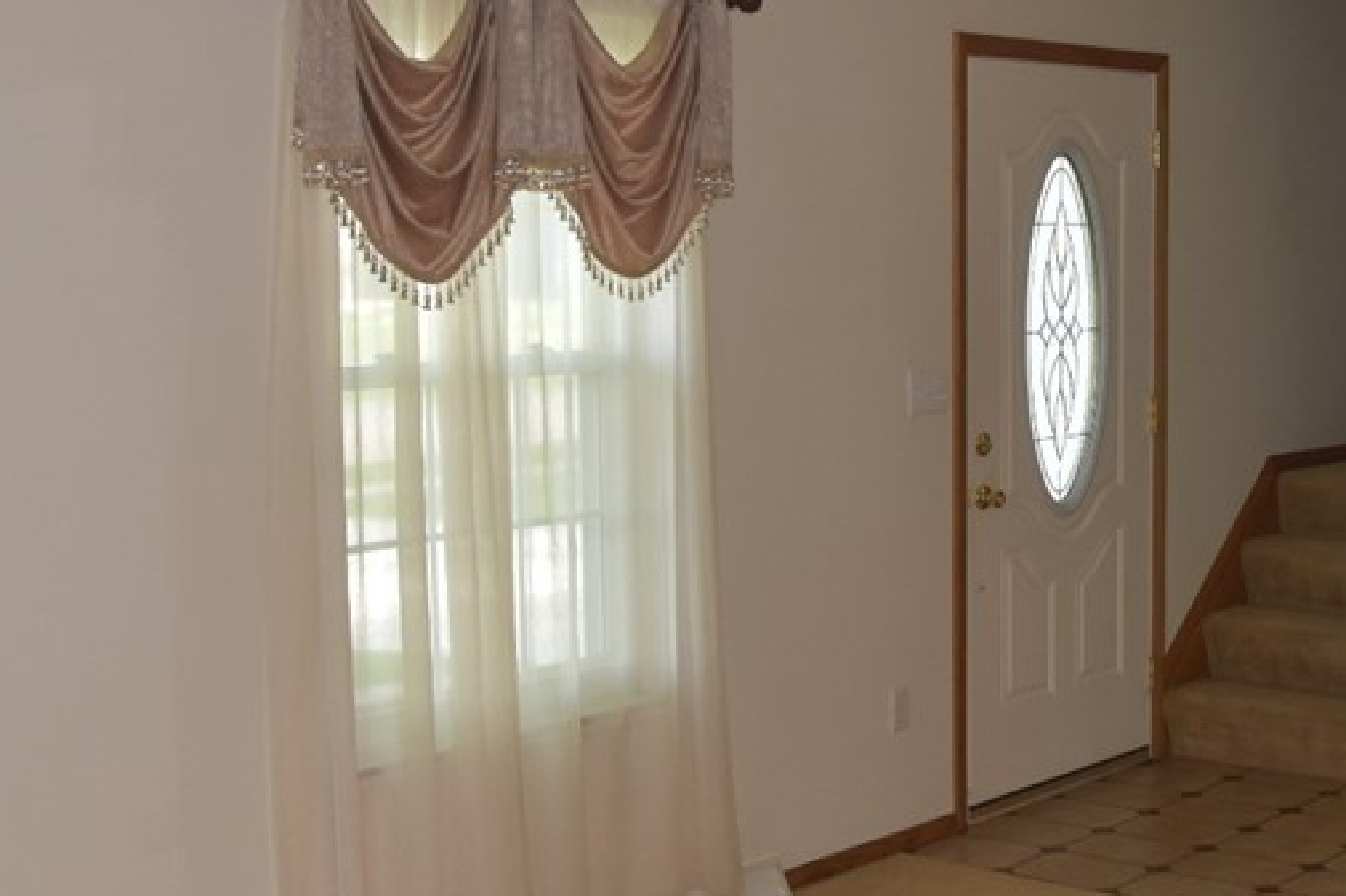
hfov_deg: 33.7
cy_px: 492
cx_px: 1029
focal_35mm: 58
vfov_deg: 23.4
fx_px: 2168
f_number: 3.5
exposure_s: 1/60
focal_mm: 18
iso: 450
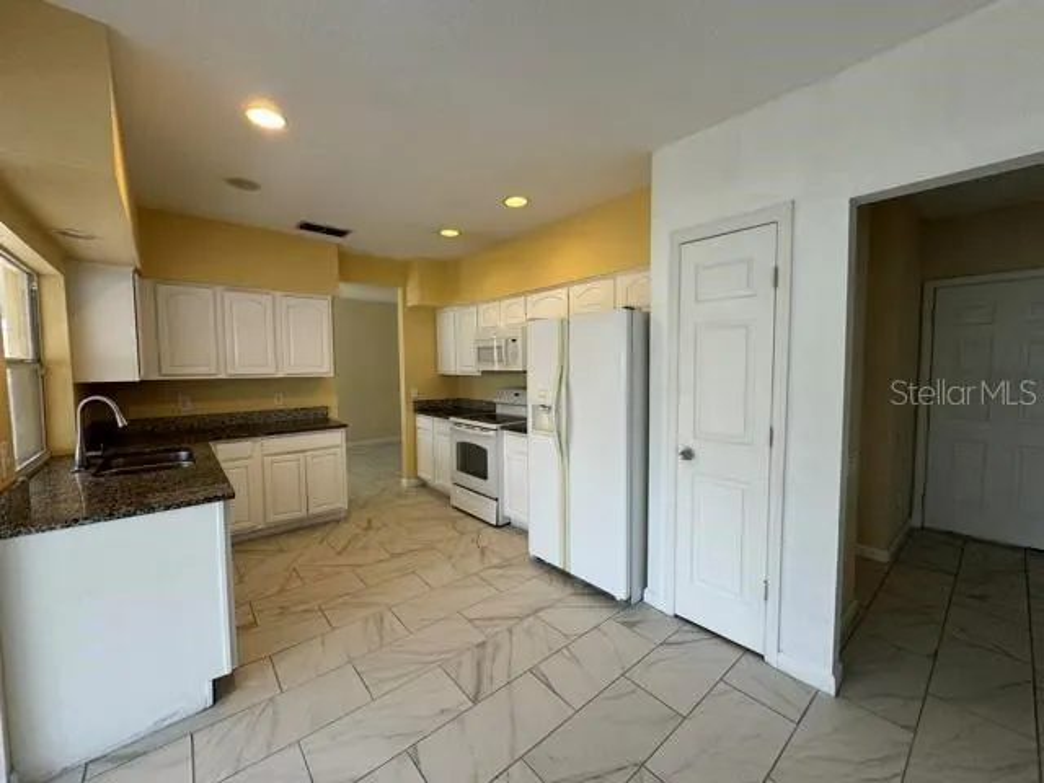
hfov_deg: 102.1
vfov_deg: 85.7
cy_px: 392
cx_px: 522
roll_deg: -0.2
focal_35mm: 14
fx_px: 422
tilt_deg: -3.9
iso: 100
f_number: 2.2
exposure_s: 1/99
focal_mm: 2.22
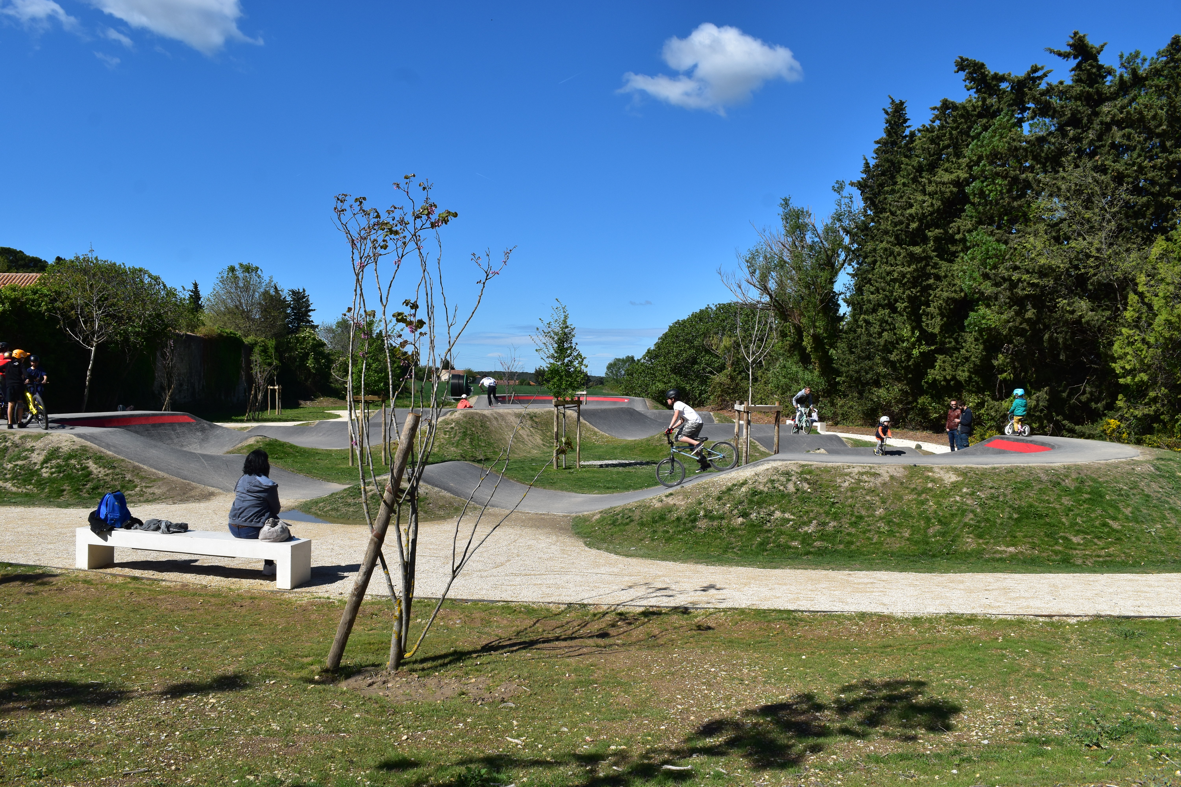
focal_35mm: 27
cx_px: 590
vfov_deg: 47.9
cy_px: 394
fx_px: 886
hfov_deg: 67.4
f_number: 11
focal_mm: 18
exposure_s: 1/500
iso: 280
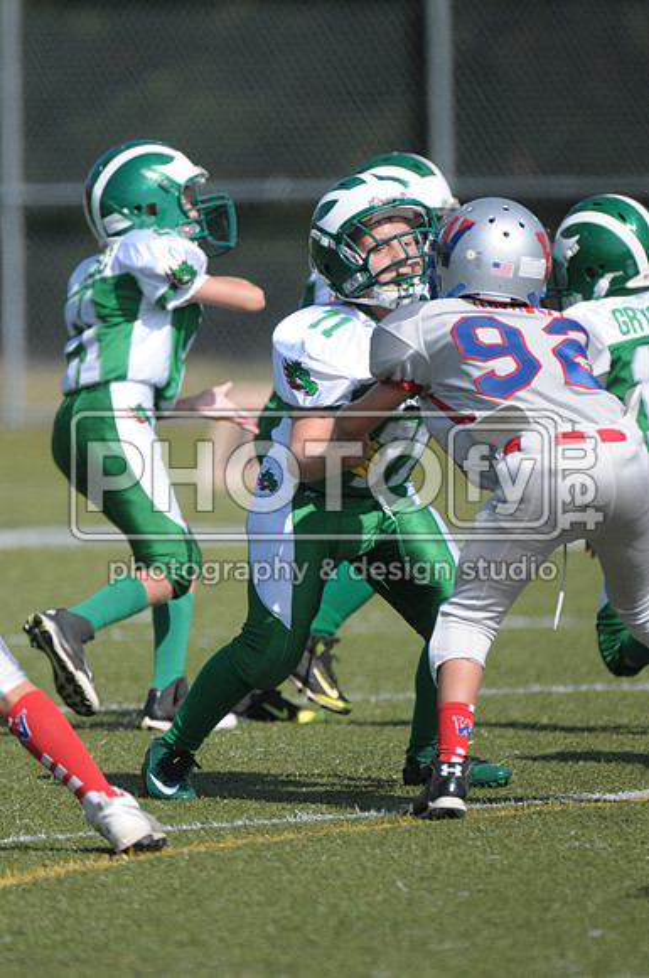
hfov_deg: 2.3
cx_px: 324
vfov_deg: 3.4
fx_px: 16272
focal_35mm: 600
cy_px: 489
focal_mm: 400
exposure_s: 1/5000
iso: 640
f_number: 4
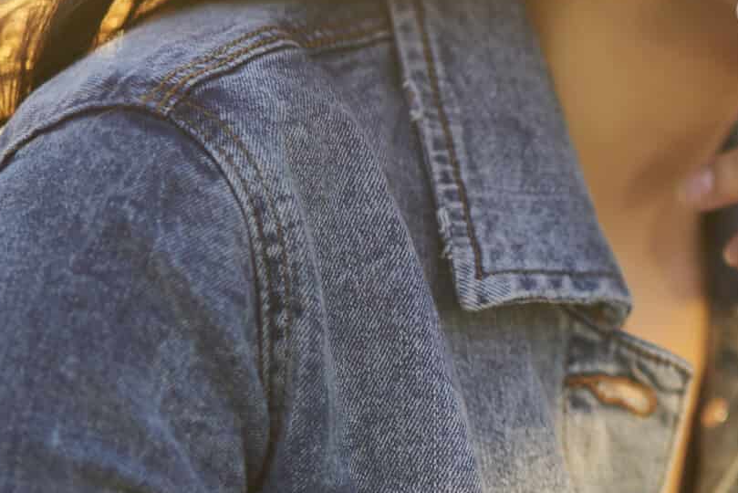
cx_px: 949
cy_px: 170
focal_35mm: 174
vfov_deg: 7.9
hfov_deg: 11.5
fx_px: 3568
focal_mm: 55
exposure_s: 1/1250
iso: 100
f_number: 1.8
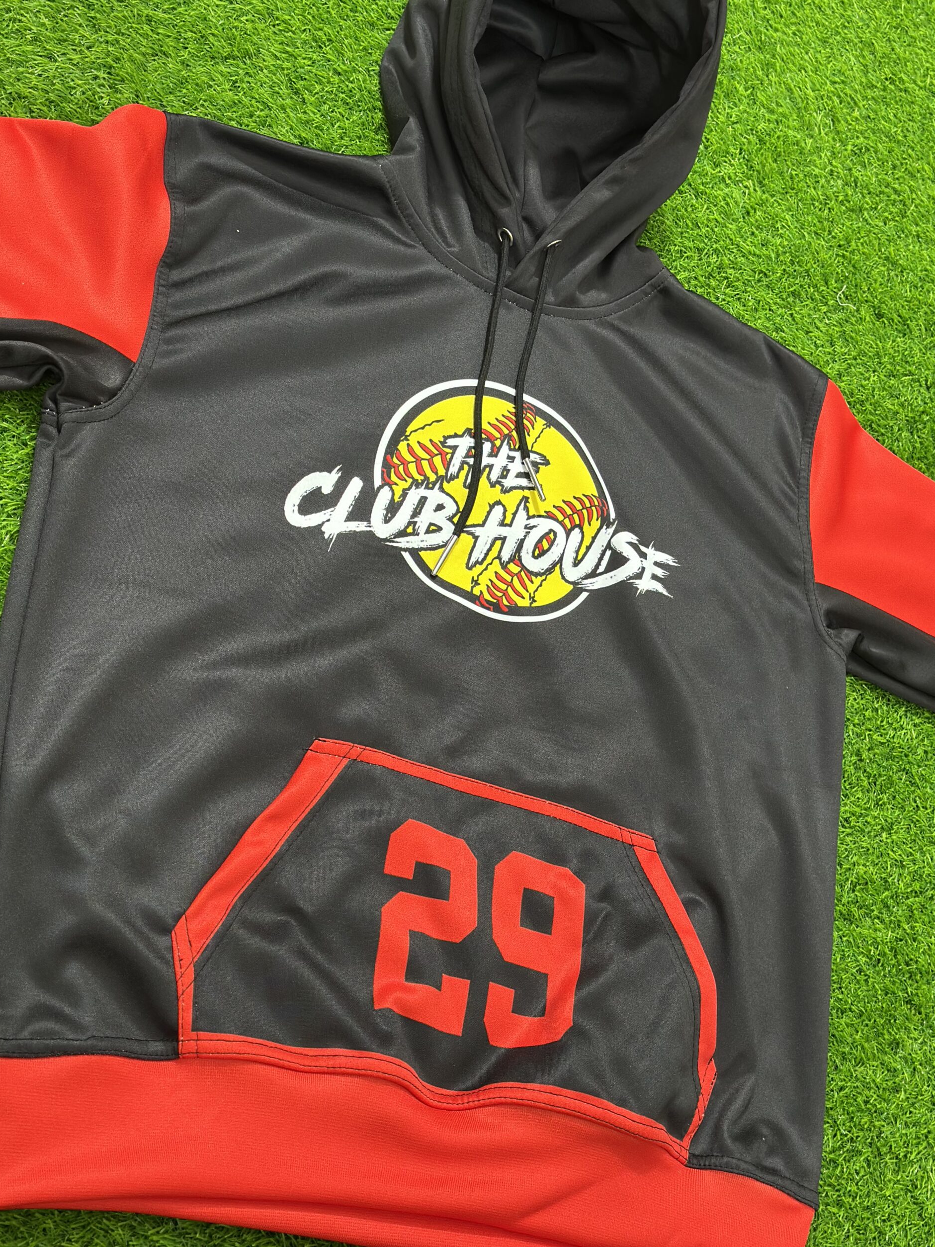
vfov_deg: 38.9
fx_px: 1765
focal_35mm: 49
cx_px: 470
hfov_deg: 29.7
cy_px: 611
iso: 250
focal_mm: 6.86
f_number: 1.78
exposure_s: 1/33
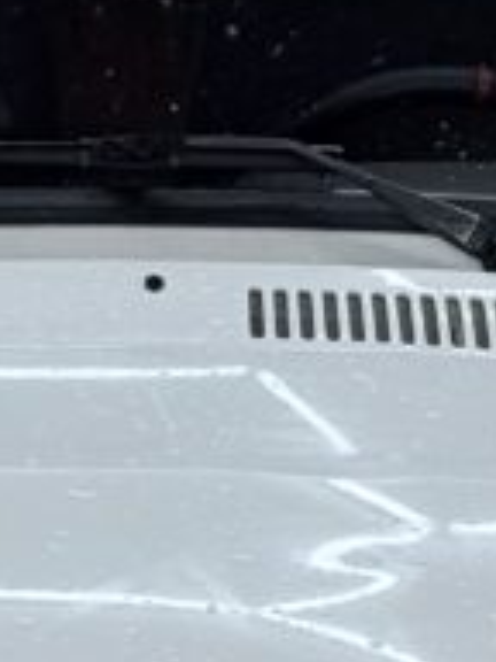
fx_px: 4891
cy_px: 448
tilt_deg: -12.1
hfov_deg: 5.8
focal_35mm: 256
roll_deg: -0.1
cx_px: 152
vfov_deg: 7.7
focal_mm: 6.76
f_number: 1.78
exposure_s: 1/236
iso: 64
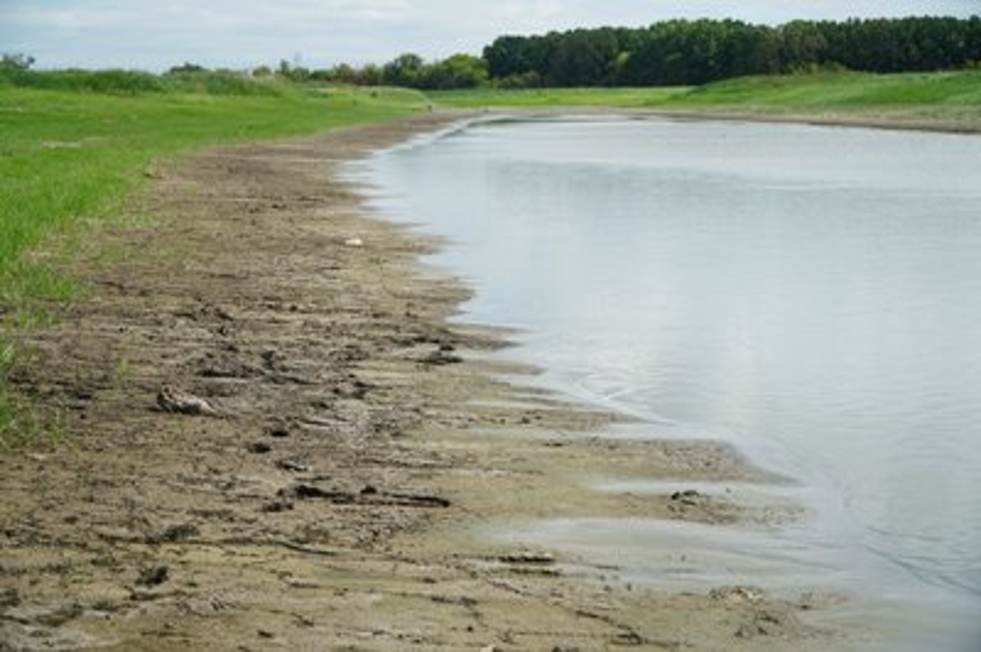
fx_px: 2083
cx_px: 490
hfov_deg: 26.5
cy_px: 326
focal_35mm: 76
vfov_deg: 17.8
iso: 100
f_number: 5
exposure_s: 1/640
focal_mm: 51
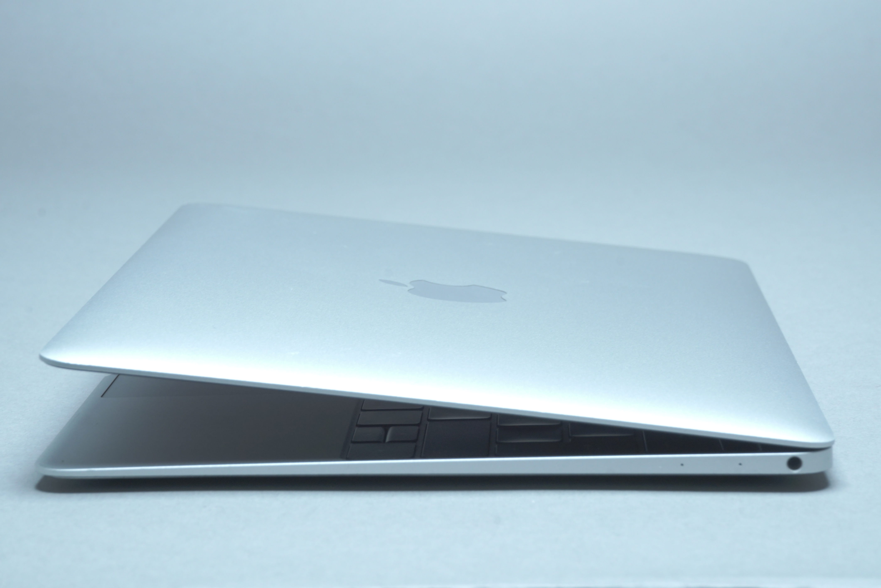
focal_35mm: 105
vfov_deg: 13.1
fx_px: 2571
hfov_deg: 19.4
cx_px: 440
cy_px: 294
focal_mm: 70
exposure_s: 1/30
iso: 400
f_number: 13
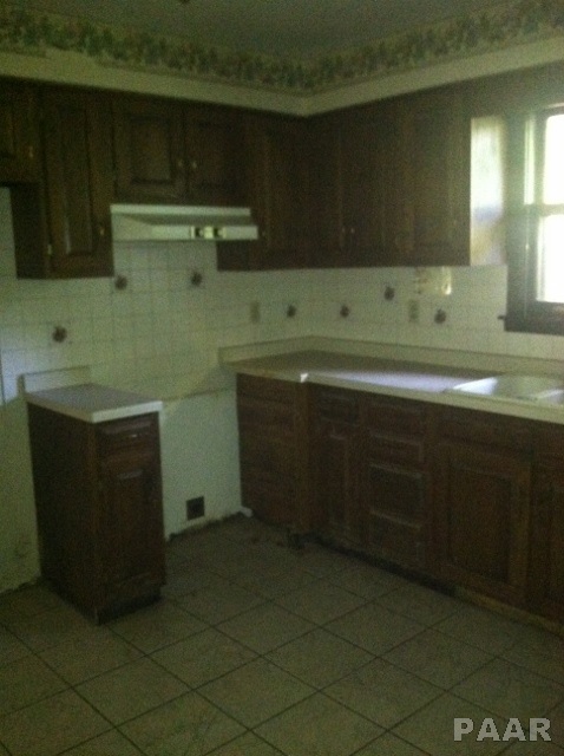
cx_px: 282
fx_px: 762
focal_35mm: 35
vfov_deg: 52.7
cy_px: 378
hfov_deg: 40.6
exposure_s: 1/17
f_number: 2.8
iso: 1000
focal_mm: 3.85
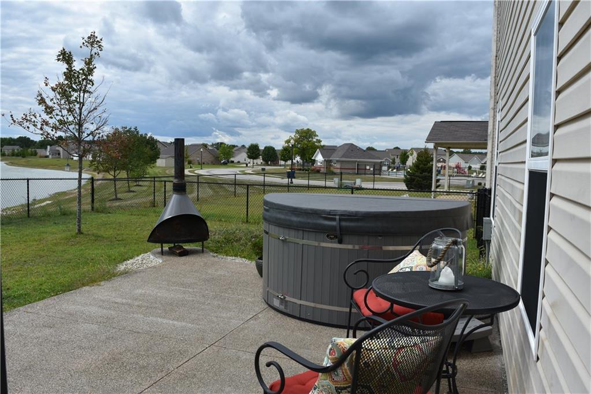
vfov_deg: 43.6
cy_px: 197
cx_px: 296
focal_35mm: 30
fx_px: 492
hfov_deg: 61.9
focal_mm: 20
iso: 160
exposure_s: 1/500
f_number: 8
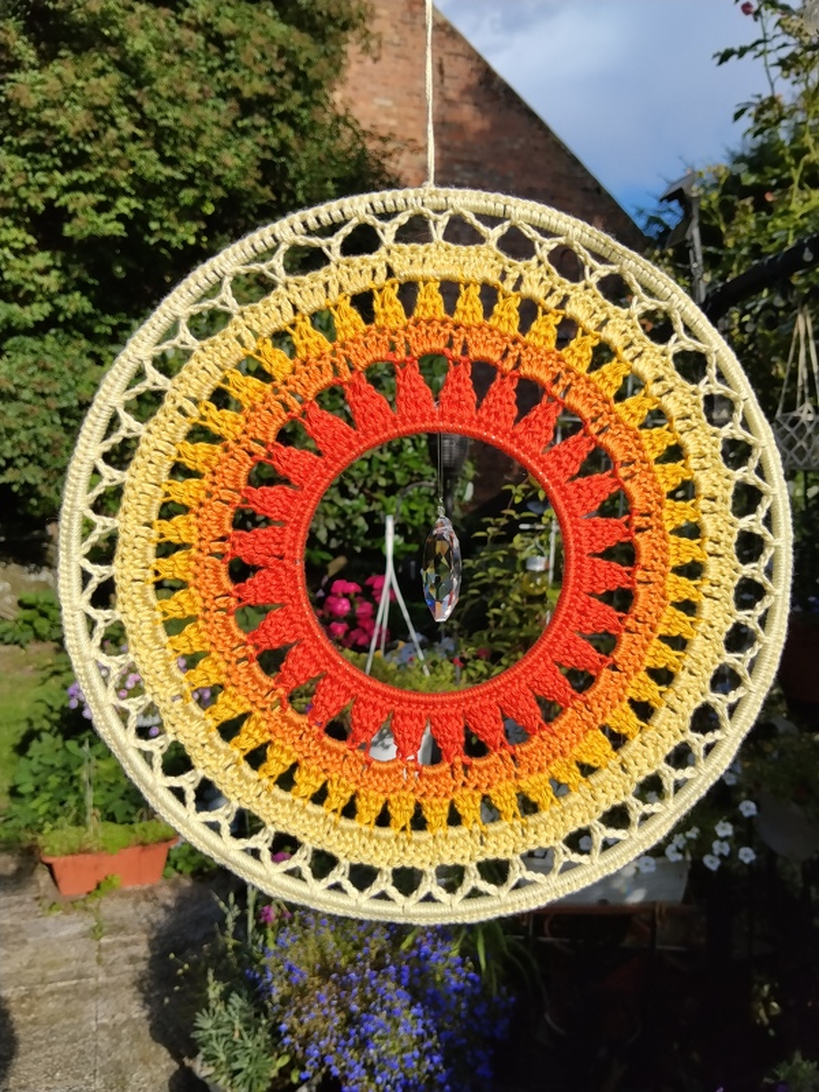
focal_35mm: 29
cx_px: 410
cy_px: 546
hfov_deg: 48.2
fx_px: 915
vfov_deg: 61.7
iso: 50
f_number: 1.8
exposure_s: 1/1530
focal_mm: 3.96
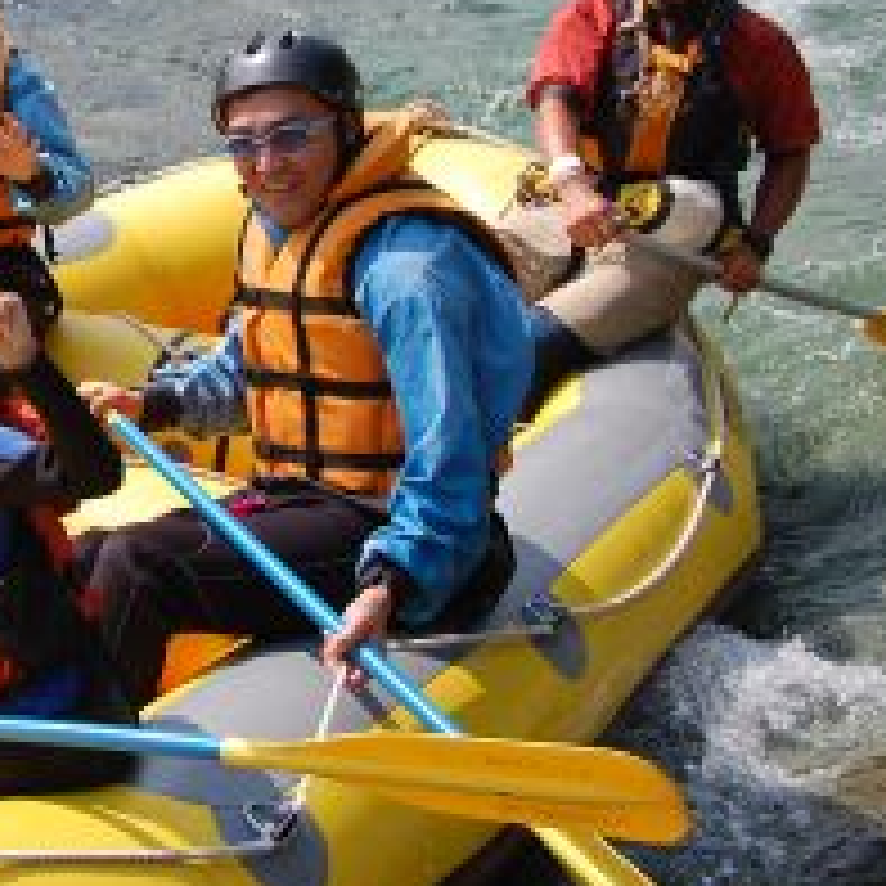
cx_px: -135
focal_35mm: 91
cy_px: 173
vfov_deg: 18.9
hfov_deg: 18.2
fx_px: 2635
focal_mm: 26
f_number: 4.5
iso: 200
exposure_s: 1/1000
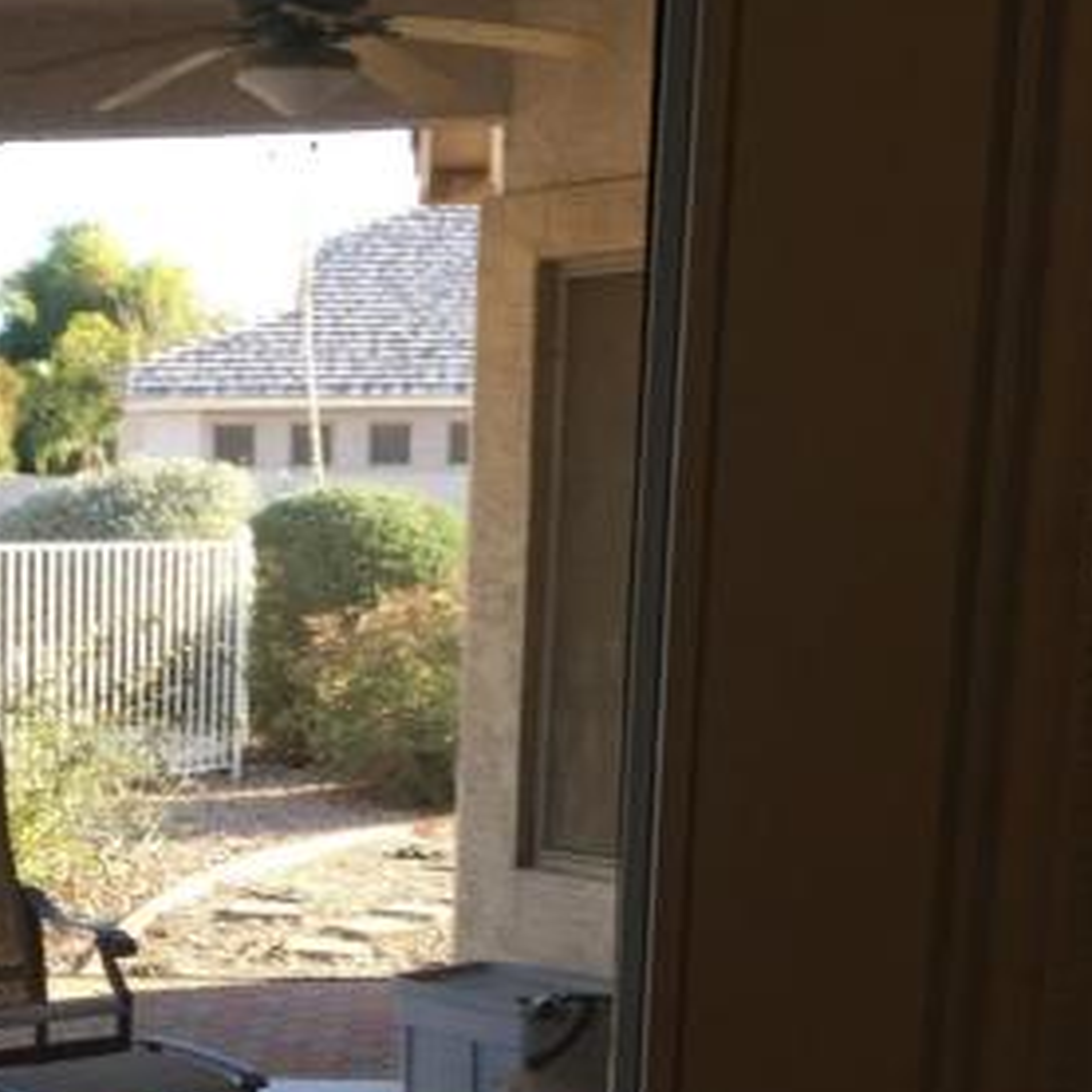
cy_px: 1088
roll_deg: -0.3
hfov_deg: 23.4
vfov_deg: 23.3
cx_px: 35
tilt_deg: -11.7
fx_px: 2534
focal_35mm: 71
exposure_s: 1/120
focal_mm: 4.15
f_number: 2.2
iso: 32
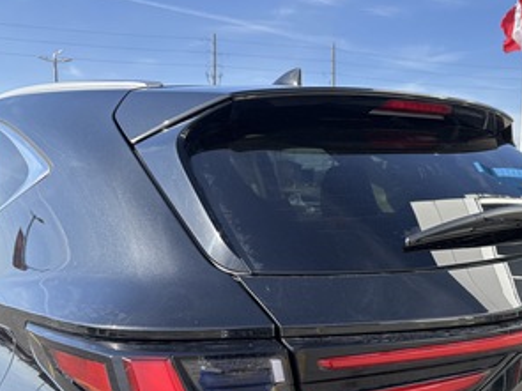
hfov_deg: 49.3
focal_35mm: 37
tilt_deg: -8.7
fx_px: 558
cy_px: 270
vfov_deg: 38.1
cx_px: 349
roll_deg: -1.2
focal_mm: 5.96
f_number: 1.6
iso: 50
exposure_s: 1/1205
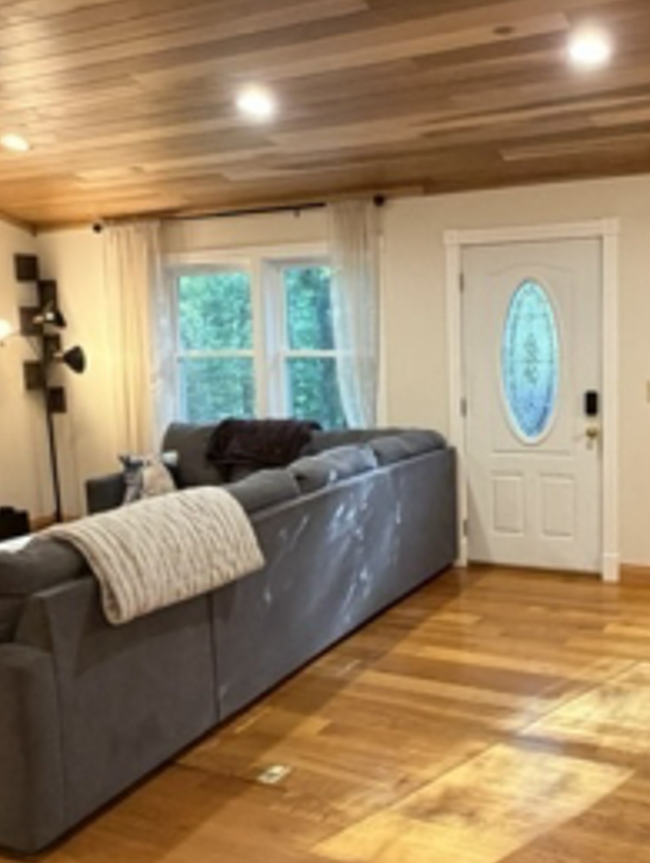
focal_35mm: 36
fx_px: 899
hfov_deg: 39.2
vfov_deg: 51.3
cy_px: 450
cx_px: 445
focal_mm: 2.22
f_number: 2.2
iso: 400
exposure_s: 1/60
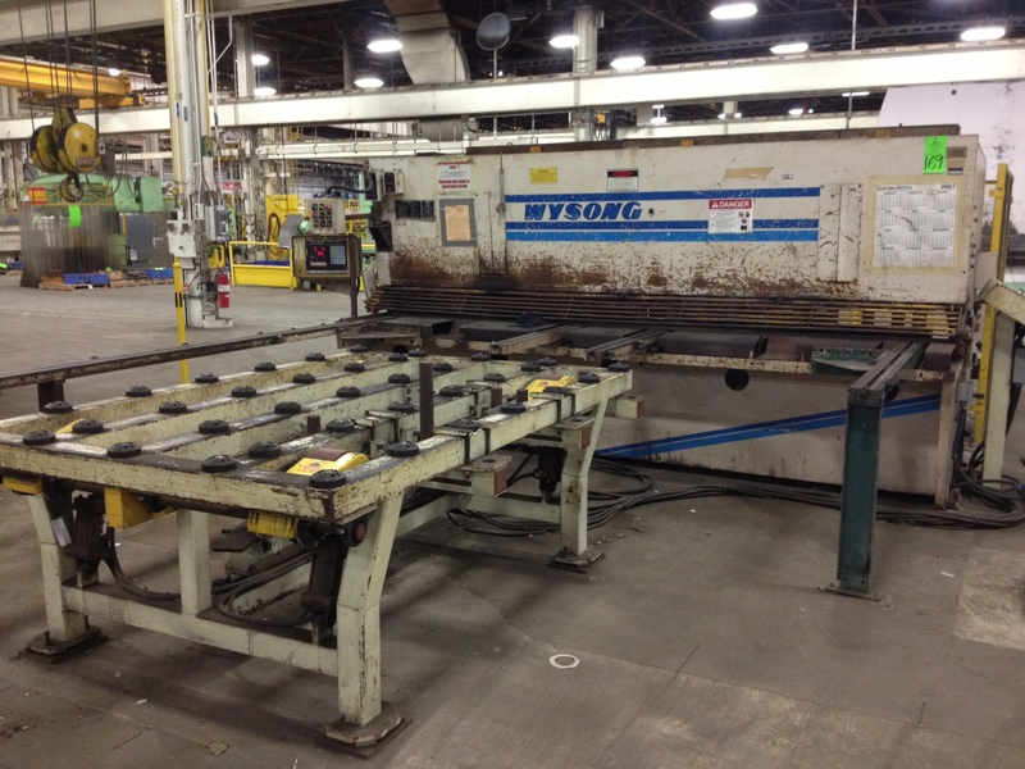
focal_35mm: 35
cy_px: 384
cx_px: 512
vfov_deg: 40.7
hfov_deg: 52.6
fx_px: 1036
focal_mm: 4.28
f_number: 2.4
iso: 250
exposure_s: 1/20
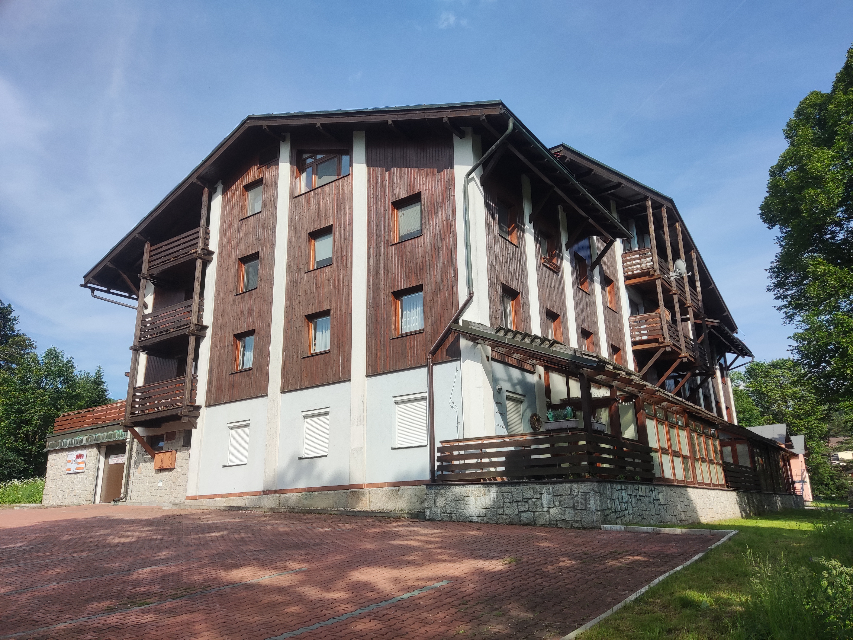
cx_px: 426
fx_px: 616
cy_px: 320
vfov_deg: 54.9
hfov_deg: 69.4
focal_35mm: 25
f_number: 1.79
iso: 50
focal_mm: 4.71
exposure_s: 1/1331
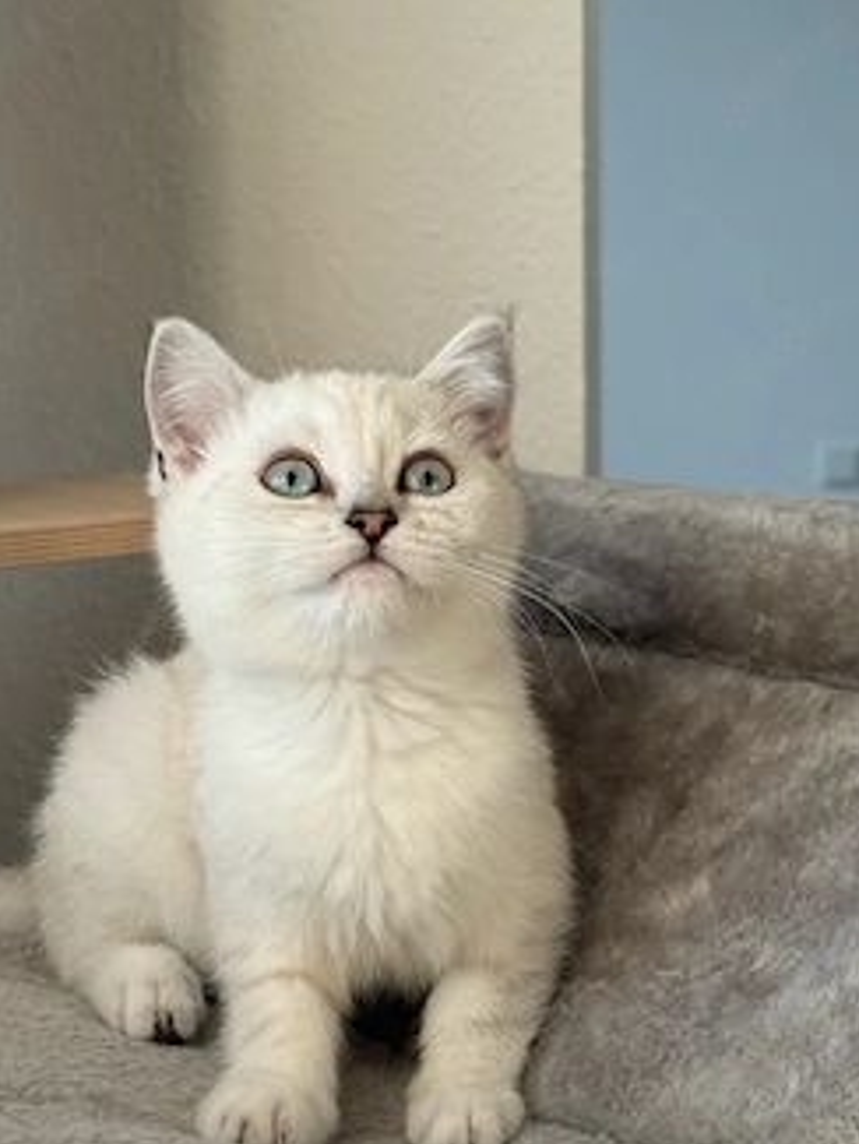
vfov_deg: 32.7
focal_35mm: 59
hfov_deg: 24.8
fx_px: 1951
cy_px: 637
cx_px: 349
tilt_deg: -7.3
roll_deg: +1.2
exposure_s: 1/226
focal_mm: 6.76
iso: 100
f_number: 1.78
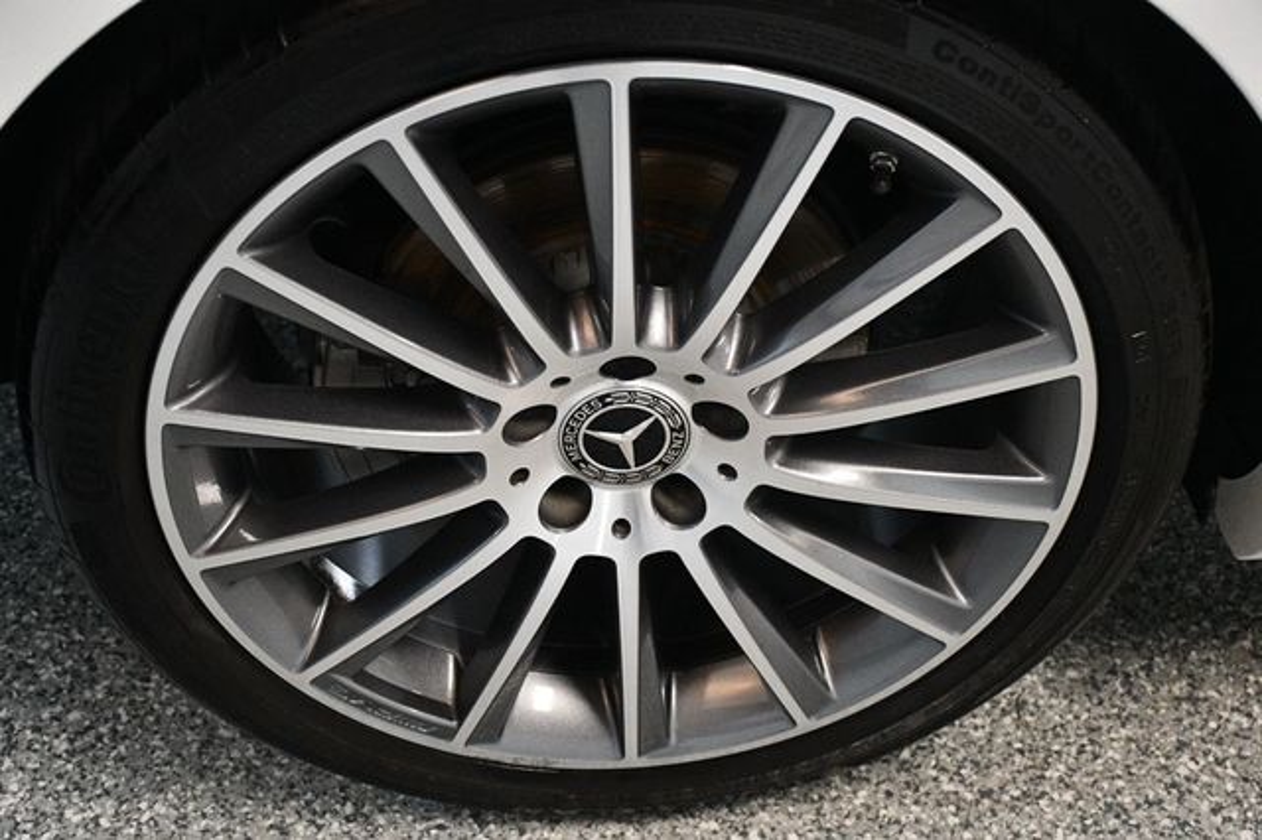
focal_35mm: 60
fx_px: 2102
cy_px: 420
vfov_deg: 22.6
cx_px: 631
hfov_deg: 33.4
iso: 3200
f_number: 4.5
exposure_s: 1/125
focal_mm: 40
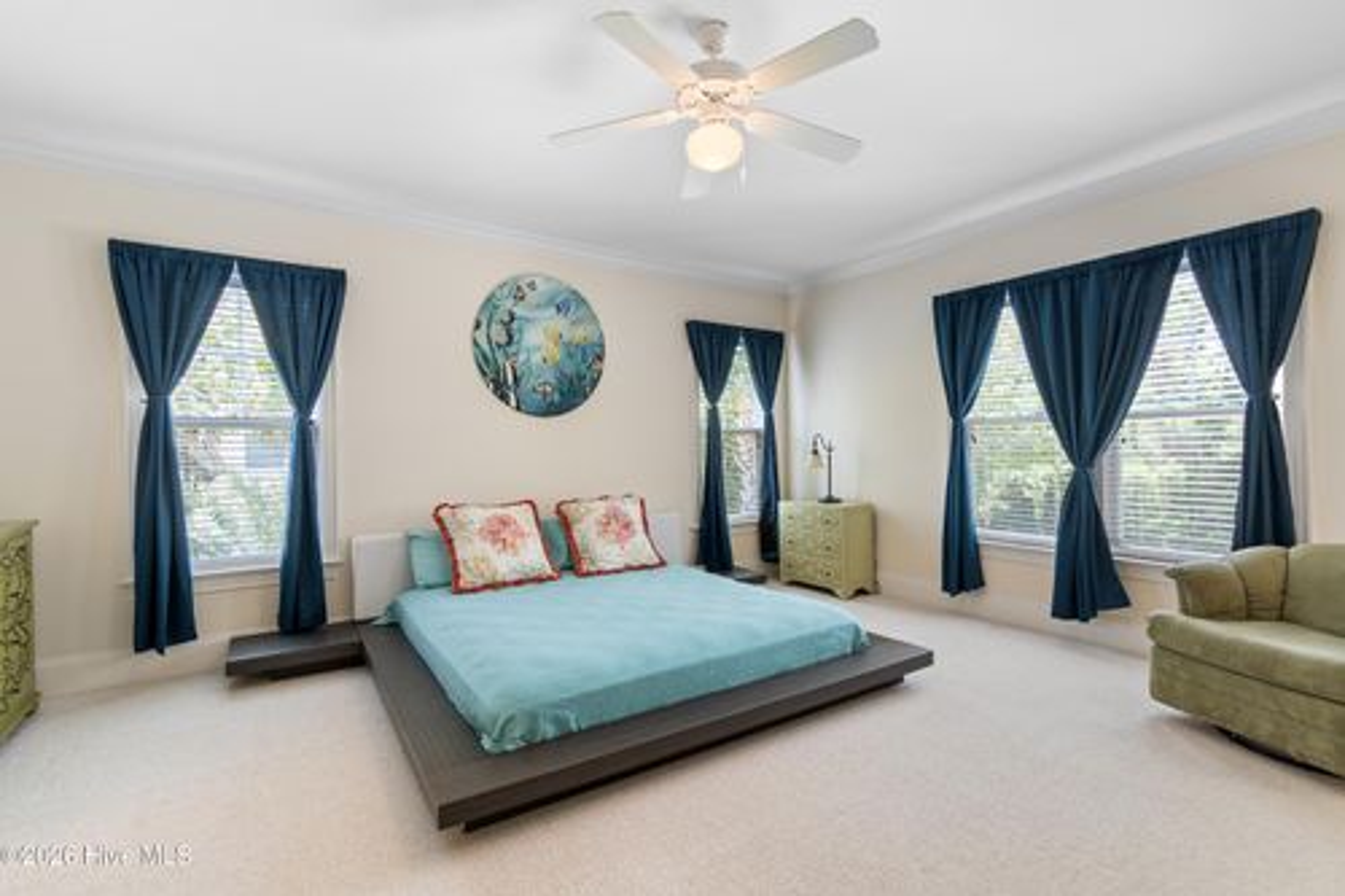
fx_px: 560
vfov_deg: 77.3
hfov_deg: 100.4
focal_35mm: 15
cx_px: 672
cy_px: 448
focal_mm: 10
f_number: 4.5
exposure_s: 1/5
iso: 100
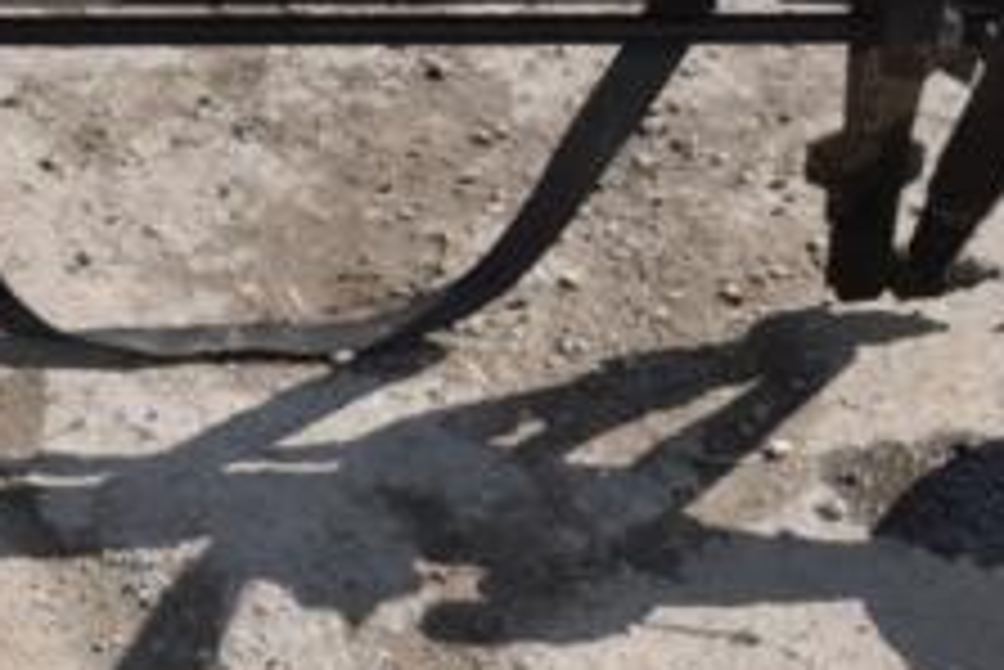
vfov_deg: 13.0
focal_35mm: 105
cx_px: 212
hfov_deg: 19.3
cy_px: 513
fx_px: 2930
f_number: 25
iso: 800
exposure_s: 1/200
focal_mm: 26
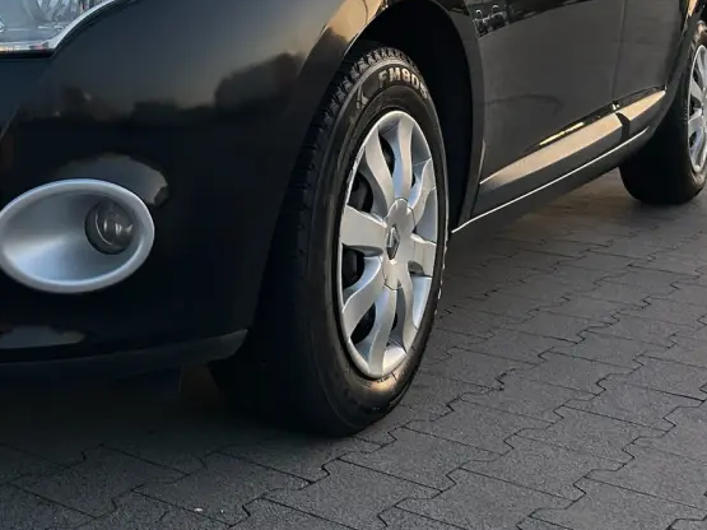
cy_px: 75
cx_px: 51
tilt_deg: -5.2
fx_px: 1225
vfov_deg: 23.9
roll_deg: +1.1
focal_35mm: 60
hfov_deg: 30.5
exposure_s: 1/82
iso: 125
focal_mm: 5.7
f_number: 1.5
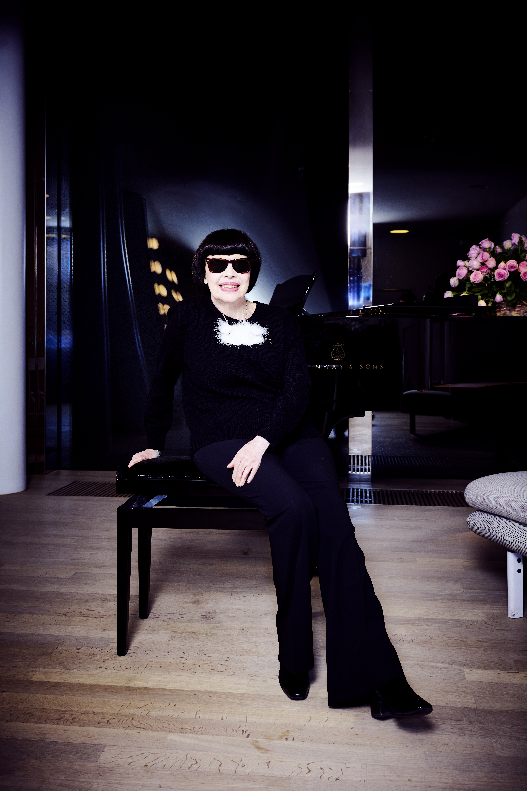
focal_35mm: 34
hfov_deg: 38.4
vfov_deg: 55.1
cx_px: 264
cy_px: 396
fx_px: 758
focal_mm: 34.5
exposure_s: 1/160
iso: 500
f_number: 5.6
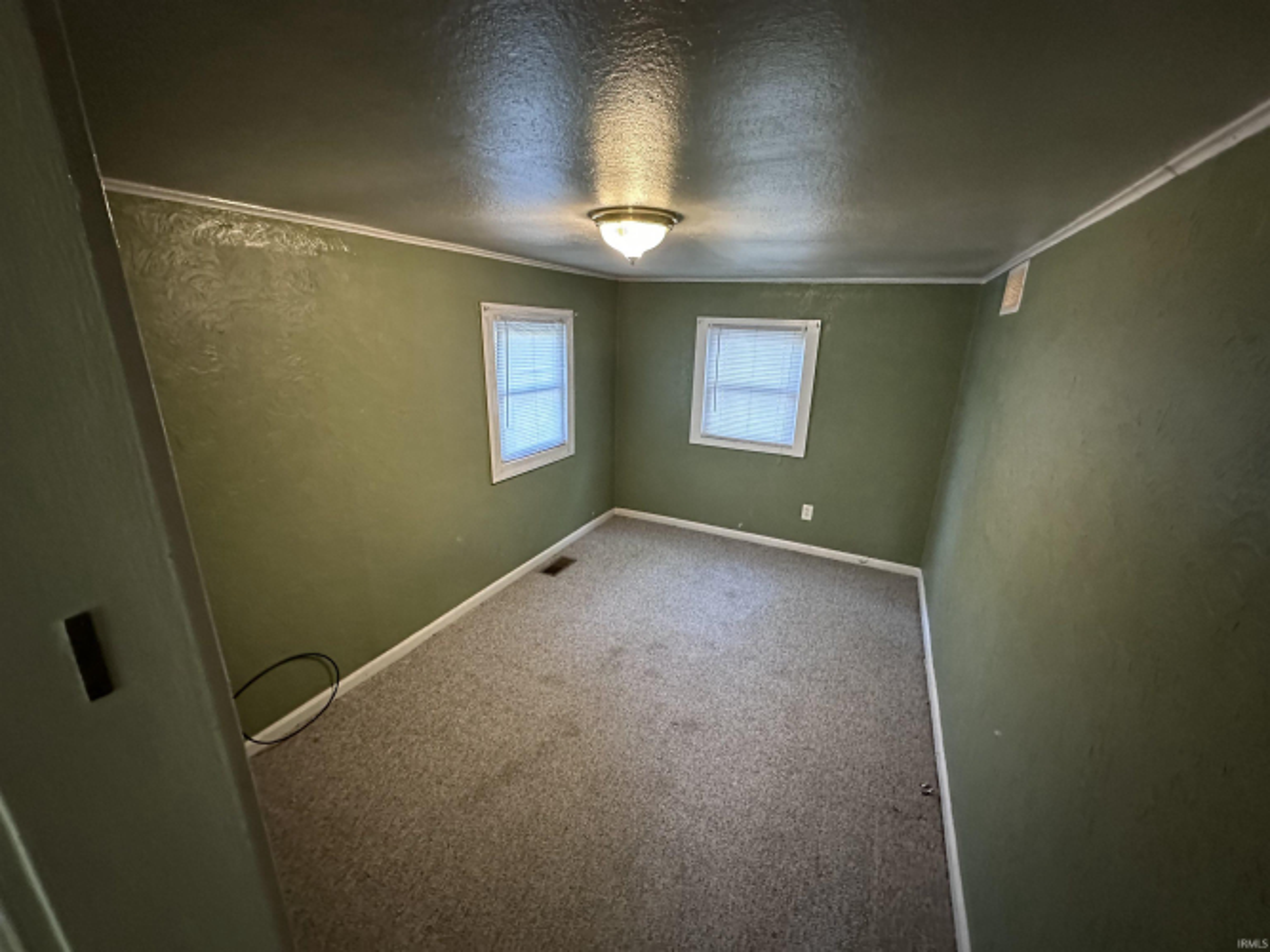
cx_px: 635
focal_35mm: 14
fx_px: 514
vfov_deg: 85.7
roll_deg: -1.2
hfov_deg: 102.1
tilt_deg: -16.6
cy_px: 476
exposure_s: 1/60
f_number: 2.2
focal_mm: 2.22
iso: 1000
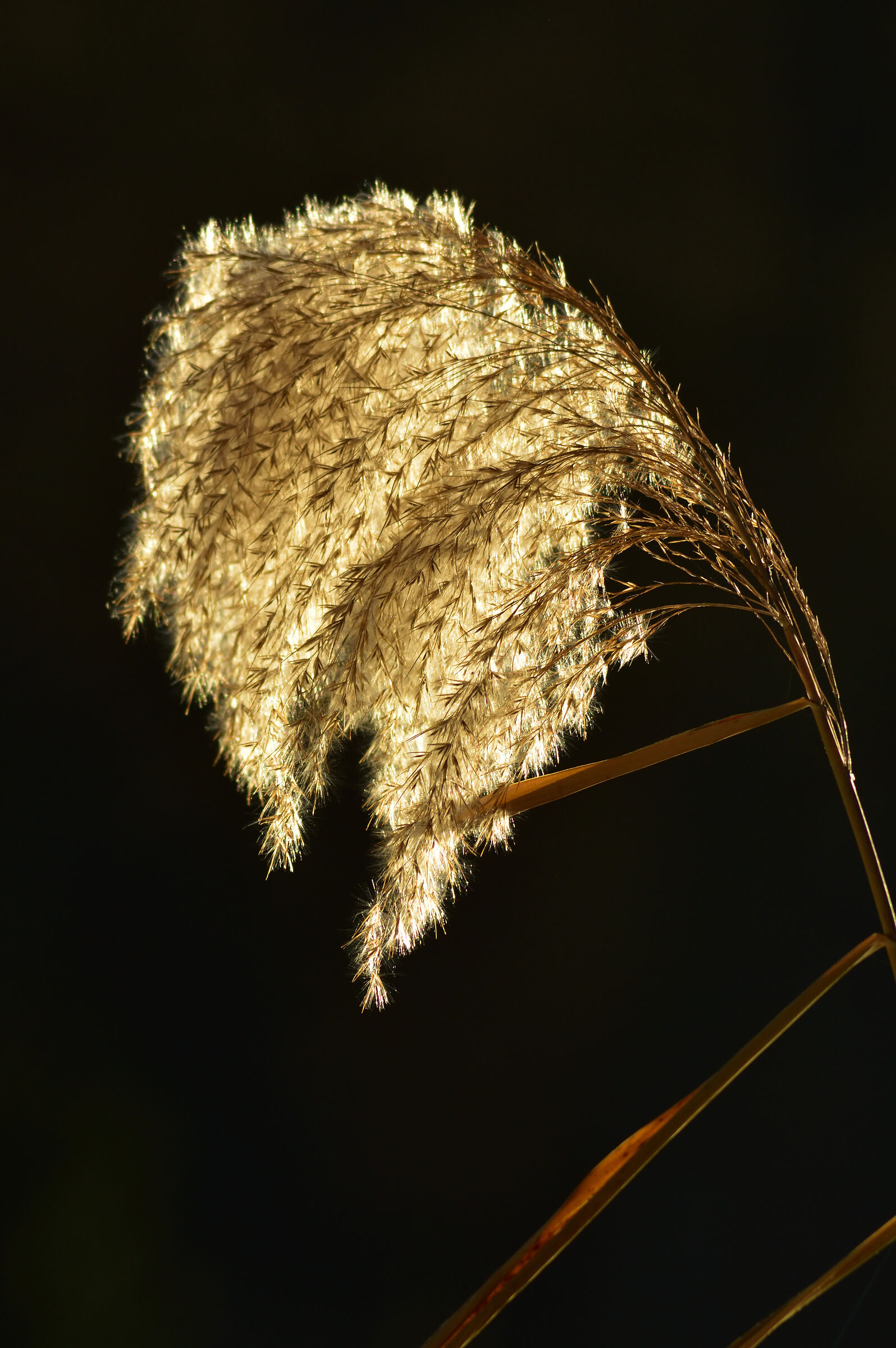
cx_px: 448
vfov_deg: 6.2
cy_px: 674
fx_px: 12340
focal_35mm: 330
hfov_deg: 4.2
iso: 200
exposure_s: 1/400
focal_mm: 220
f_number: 9
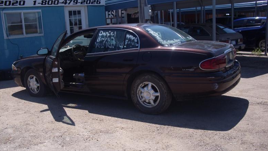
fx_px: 284
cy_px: 88
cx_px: 133
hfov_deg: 50.5
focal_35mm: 40
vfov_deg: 29.7
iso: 80
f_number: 7.8
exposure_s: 1/200
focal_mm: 6.3
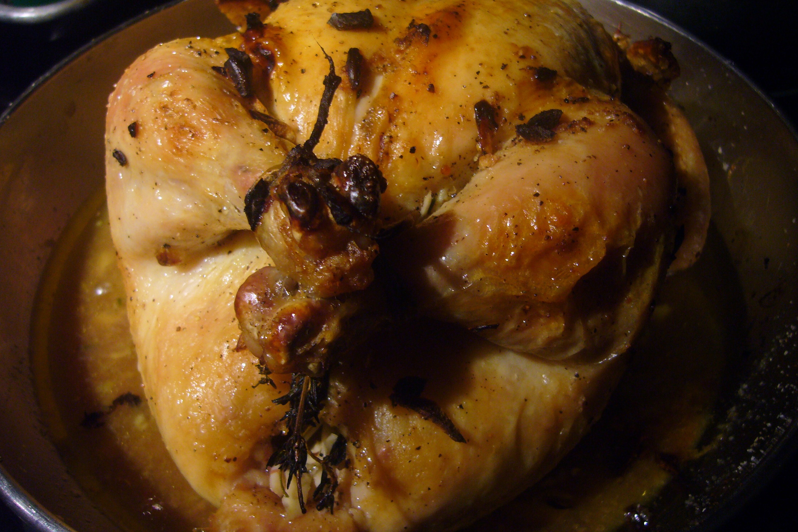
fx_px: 820
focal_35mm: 37
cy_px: 264
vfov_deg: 35.9
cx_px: 405
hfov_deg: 51.9
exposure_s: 1/15
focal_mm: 5.8
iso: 125
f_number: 2.8
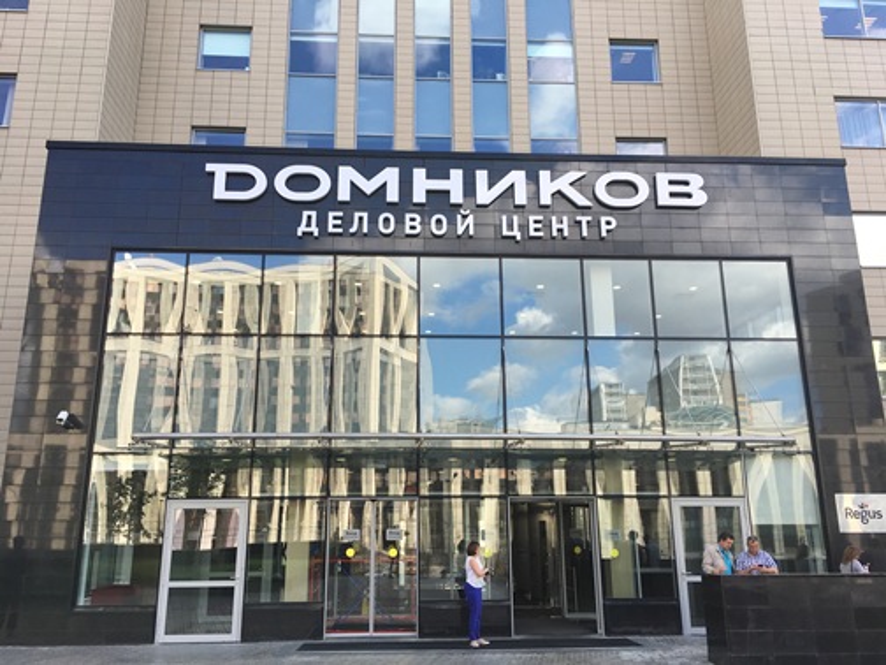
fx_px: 742
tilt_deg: +15.3
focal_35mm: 29
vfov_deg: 48.2
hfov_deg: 61.7
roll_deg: -0.2
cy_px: 332
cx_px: 443
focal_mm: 4.15
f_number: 2.2
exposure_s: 1/386
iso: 25
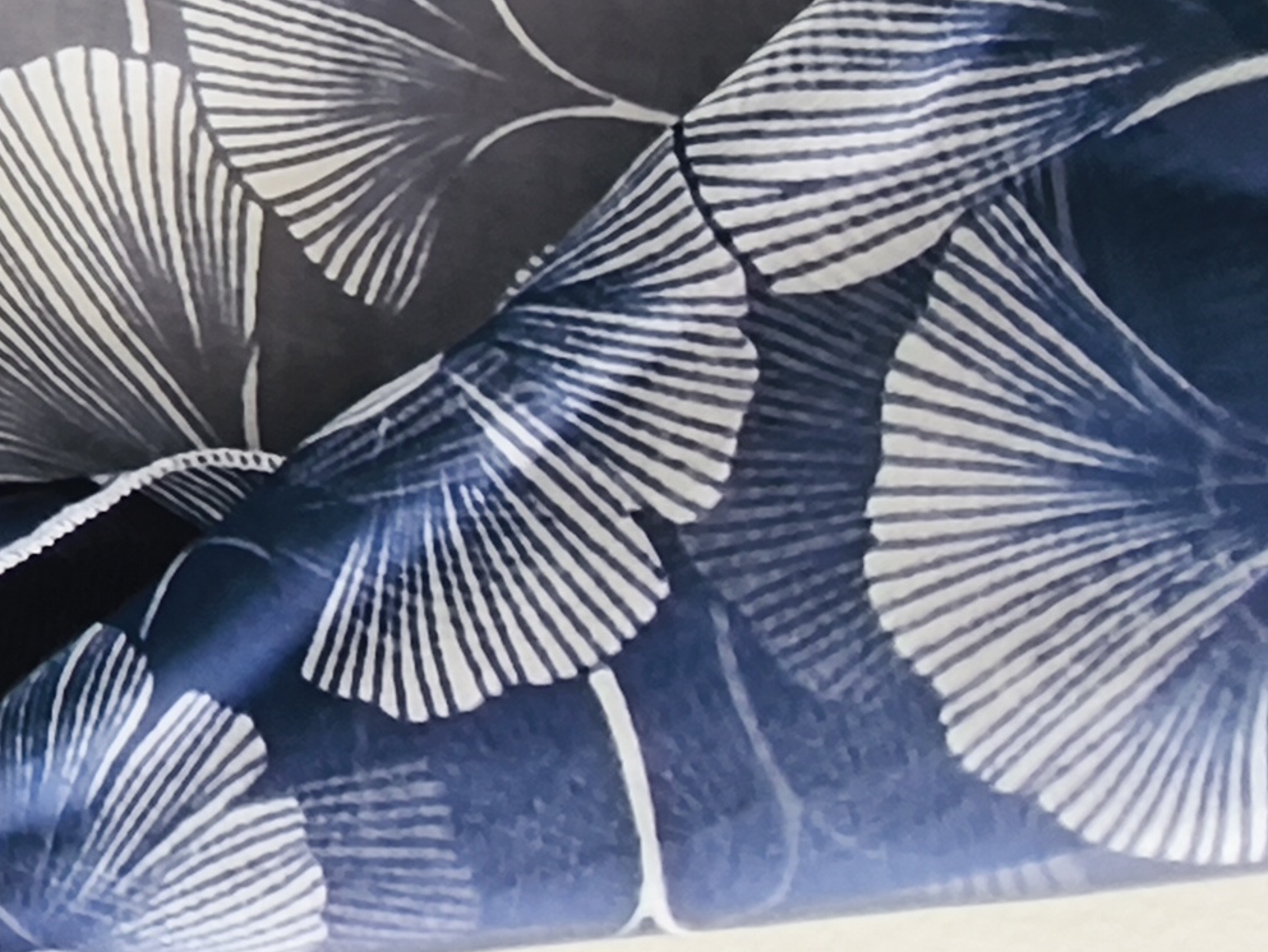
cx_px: -770
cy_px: -79
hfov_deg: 20.7
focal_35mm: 76
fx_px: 2786
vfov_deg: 18.7
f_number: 2.2
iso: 50
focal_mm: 1.65
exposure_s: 1/60
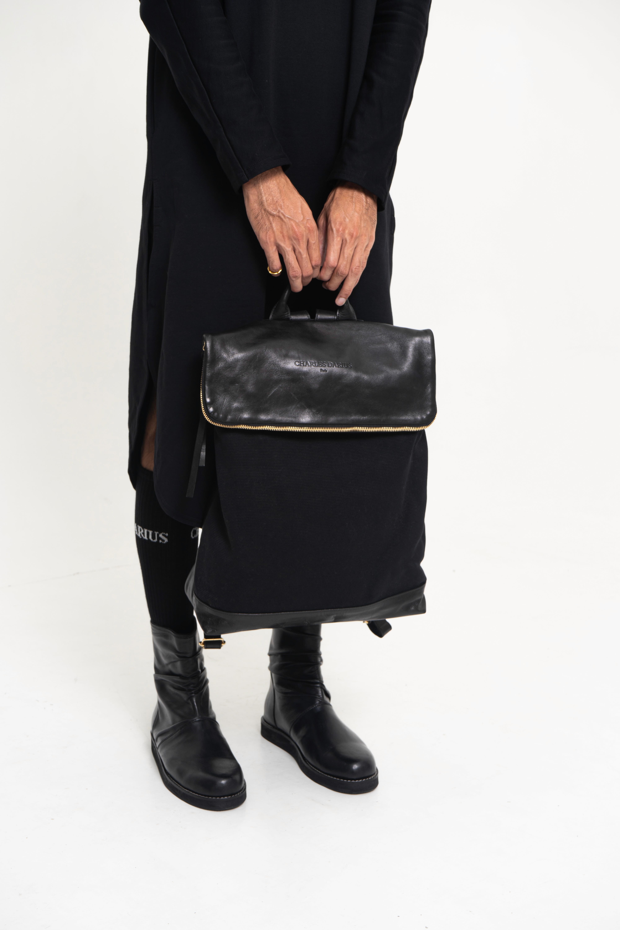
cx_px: 310
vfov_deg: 40.3
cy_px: 465
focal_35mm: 49
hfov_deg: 27.5
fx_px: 1266
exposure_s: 1/160
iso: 100
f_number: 10
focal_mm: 49
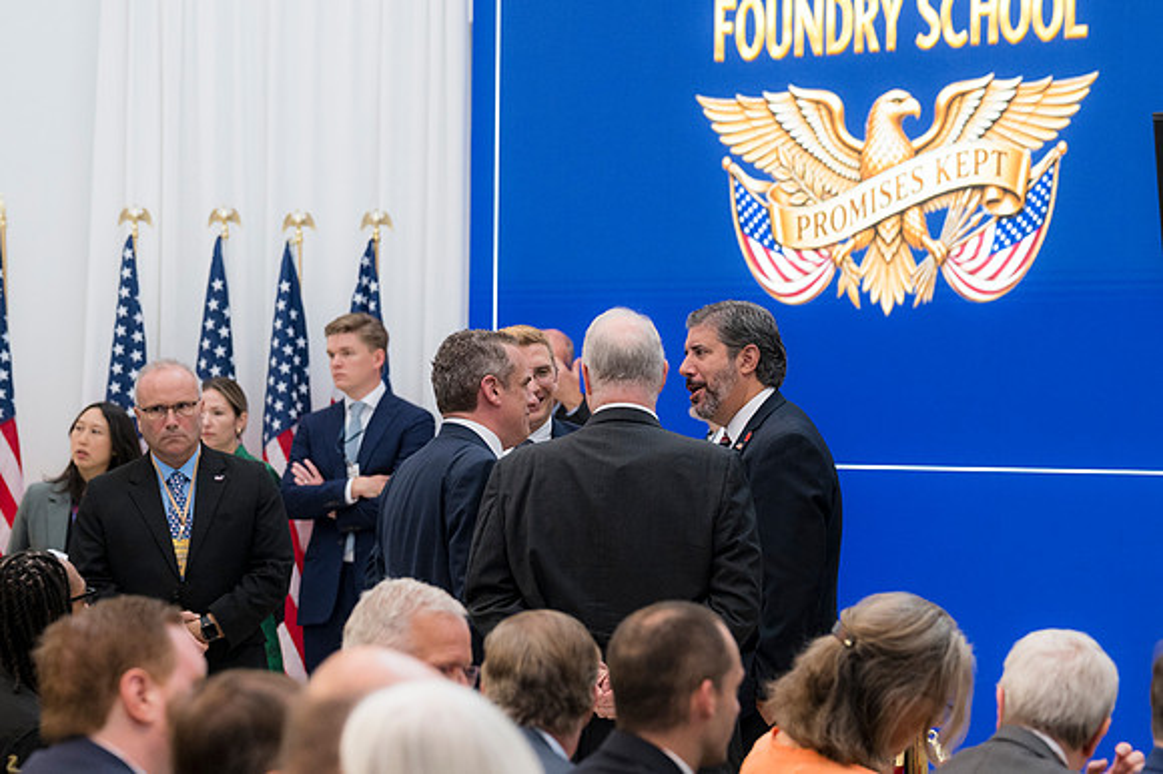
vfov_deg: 9.1
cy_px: 387
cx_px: 582
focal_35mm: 150
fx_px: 4843
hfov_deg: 13.7
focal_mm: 100
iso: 1100
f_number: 4
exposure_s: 1/160
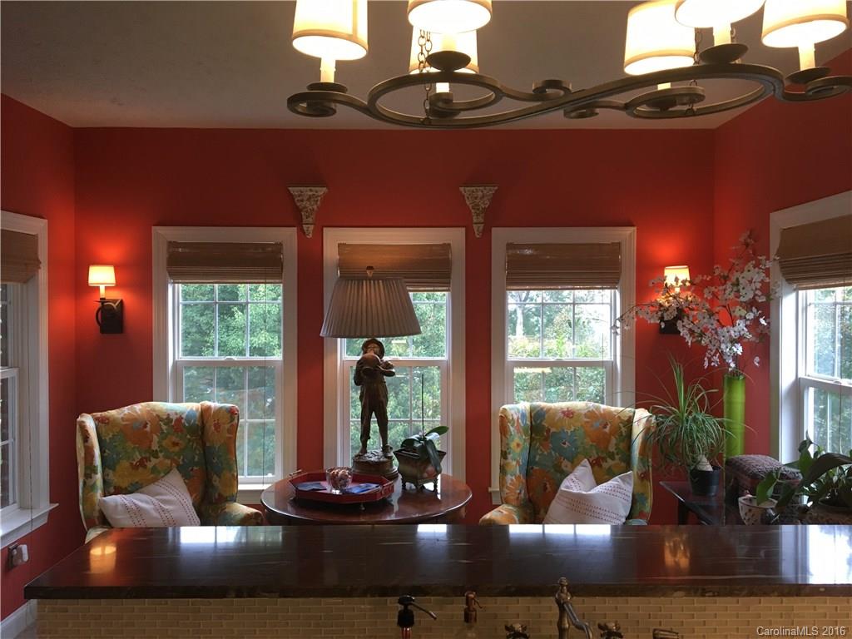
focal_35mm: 29
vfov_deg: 48.2
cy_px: 320
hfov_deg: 61.7
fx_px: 714
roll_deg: +0.1
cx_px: 426
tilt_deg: -0.1
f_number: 2.2
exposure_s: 1/30
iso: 40
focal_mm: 4.15
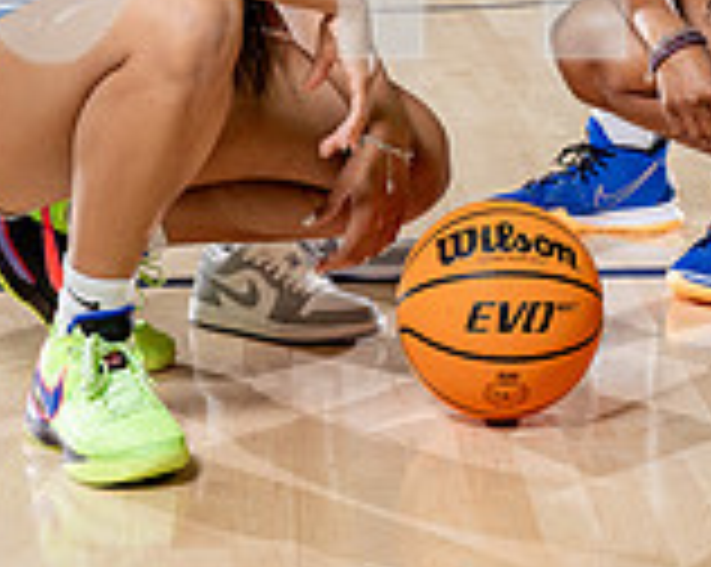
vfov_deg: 12.4
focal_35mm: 115
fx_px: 2417
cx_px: 500
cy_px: -392
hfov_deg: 16.7
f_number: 8
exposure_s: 1/250
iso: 640
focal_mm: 43
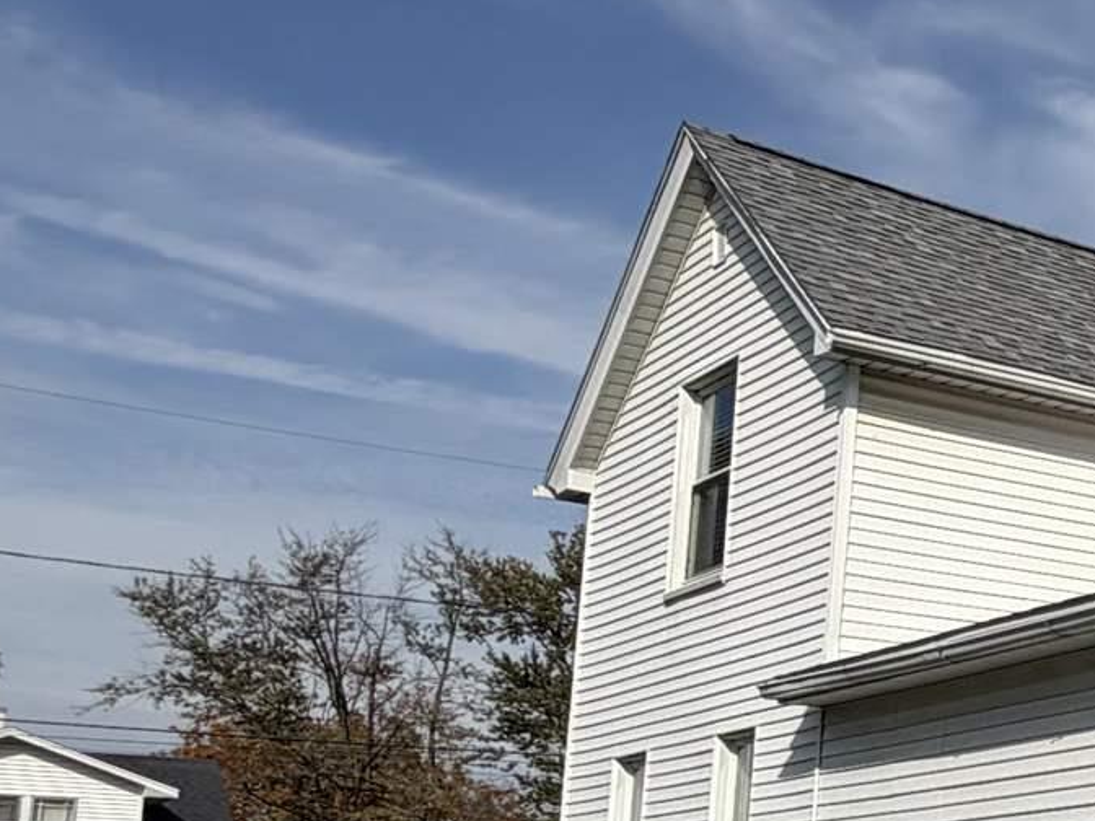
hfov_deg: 23.3
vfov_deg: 22.5
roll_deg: -0.2
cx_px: 1706
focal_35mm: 64
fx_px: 2024
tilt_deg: +8.7
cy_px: 713
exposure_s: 1/2024
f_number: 2.2
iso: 20
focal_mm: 2.22
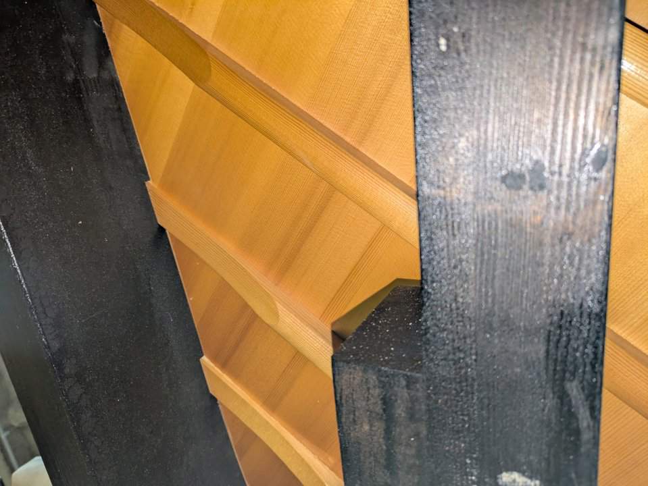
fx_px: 468
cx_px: 324
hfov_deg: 69.4
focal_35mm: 25
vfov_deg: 54.9
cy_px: 243
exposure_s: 1/40
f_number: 1.89
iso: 205
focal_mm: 5.43
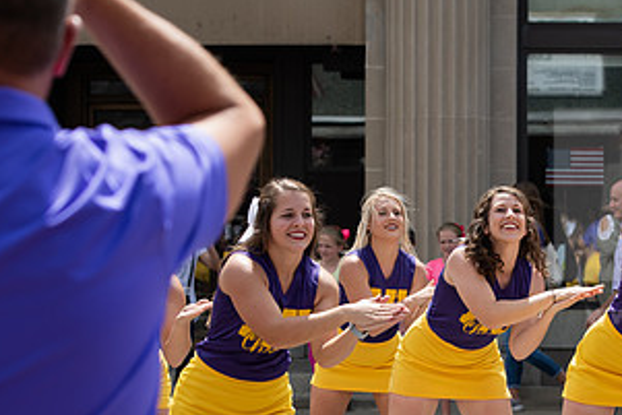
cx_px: 492
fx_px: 2662
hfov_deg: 13.3
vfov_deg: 8.9
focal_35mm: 154
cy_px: 358
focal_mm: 80
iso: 200
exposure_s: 1/800
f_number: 5.6
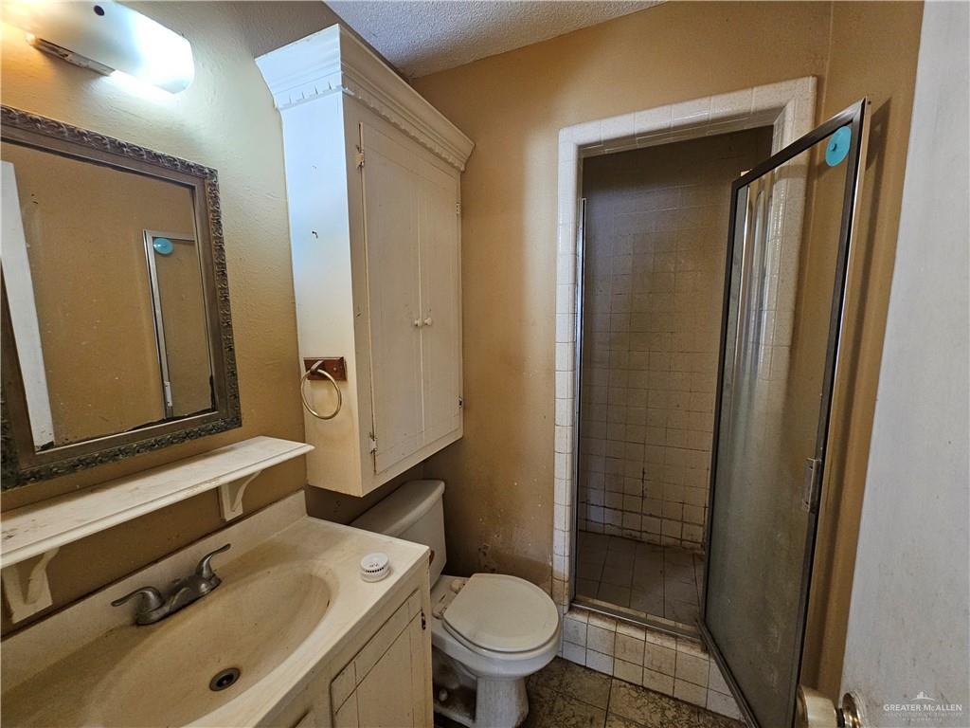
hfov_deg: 106.2
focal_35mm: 13
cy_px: 364
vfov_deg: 89.9
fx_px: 364
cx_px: 485
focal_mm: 2.2
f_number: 2.2
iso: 320
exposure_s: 1/60
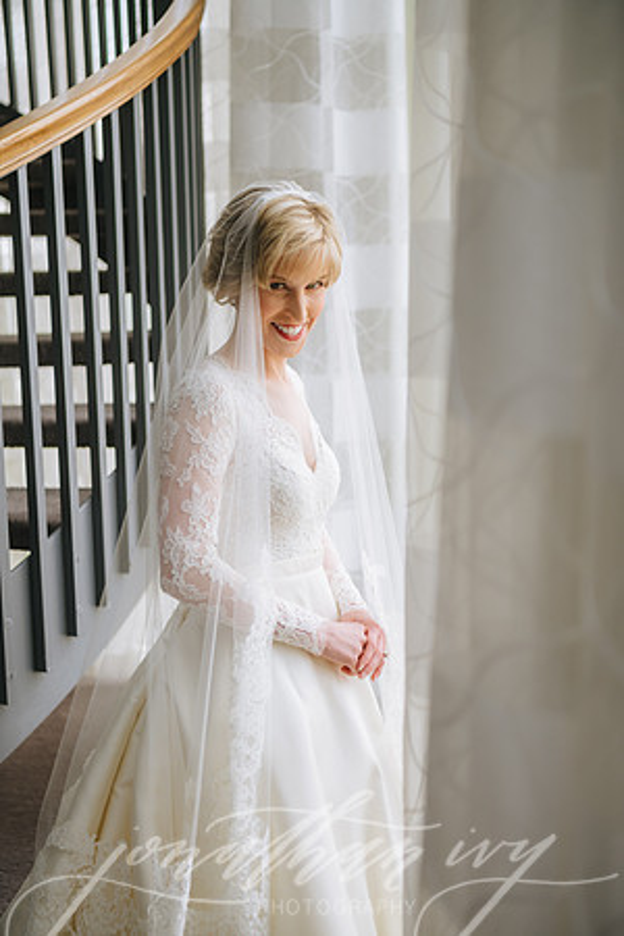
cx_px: 312
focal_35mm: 52
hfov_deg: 26.0
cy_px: 468
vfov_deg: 38.2
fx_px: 1352
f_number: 2.8
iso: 200
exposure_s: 1/250
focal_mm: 52
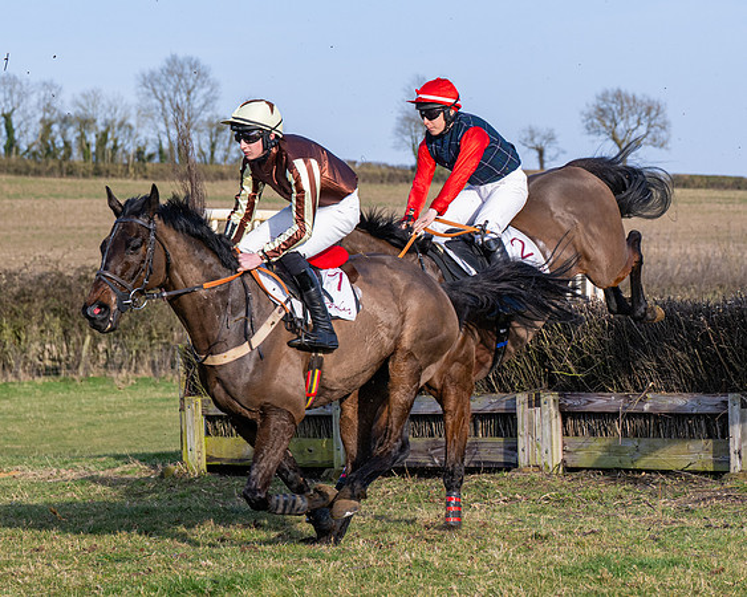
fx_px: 3004
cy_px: 241
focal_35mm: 136
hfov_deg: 14.1
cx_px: 528
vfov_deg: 11.3
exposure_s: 1/1600
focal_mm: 70
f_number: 4
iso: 250
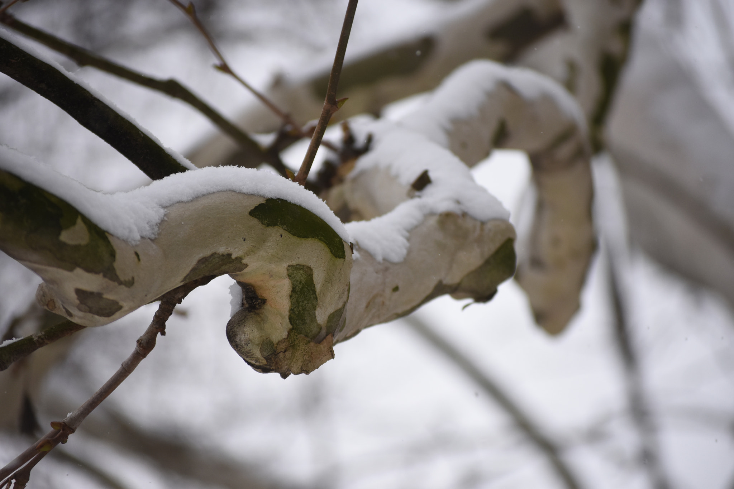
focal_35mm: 174
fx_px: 3547
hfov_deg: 11.8
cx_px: 367
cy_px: 244
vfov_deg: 7.9
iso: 640
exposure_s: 1/1000
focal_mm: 116
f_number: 4.8
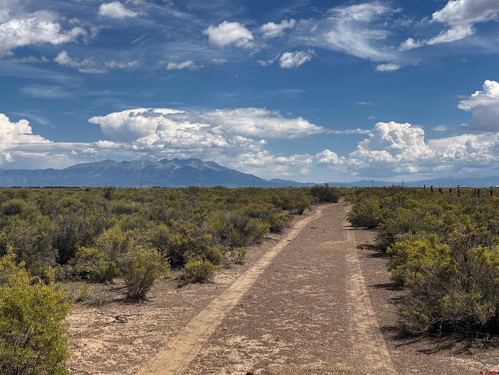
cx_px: 250
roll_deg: +0.1
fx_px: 750
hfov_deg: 36.8
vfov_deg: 28.0
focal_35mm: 52
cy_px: 188
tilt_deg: -0.7
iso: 40
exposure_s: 1/5348
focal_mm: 5.96
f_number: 1.6
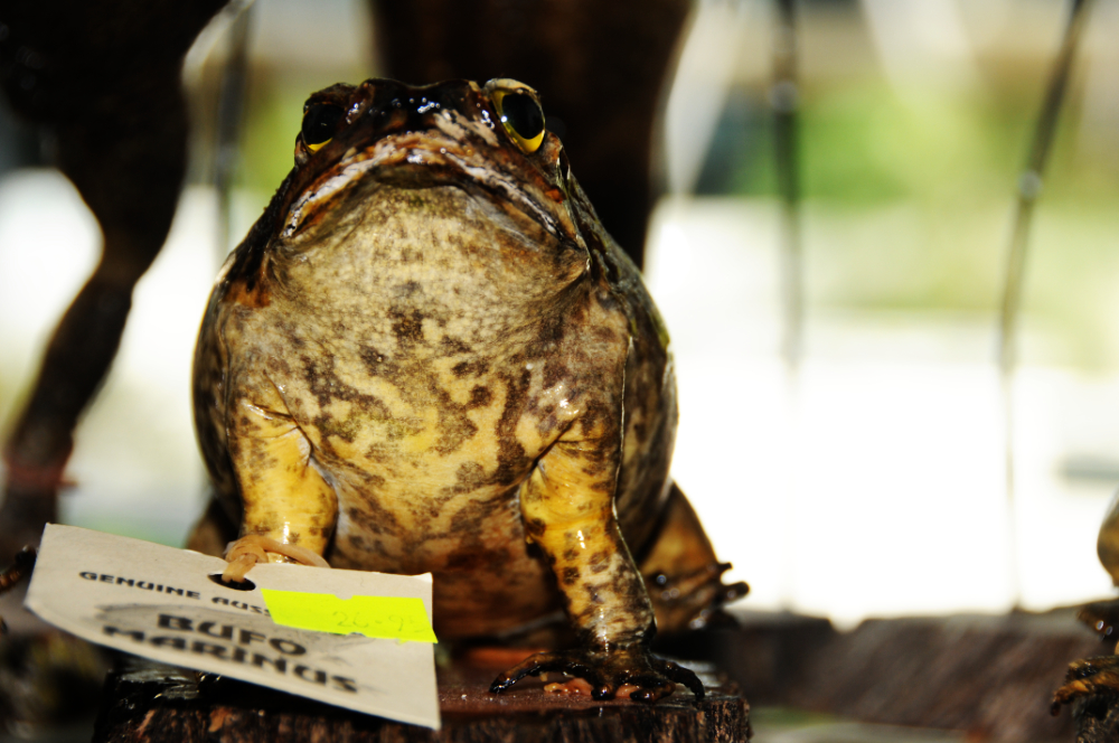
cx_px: 560
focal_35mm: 123
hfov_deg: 16.7
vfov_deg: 11.1
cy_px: 372
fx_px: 3818
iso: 250
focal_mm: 82
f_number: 7.1
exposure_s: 1/250
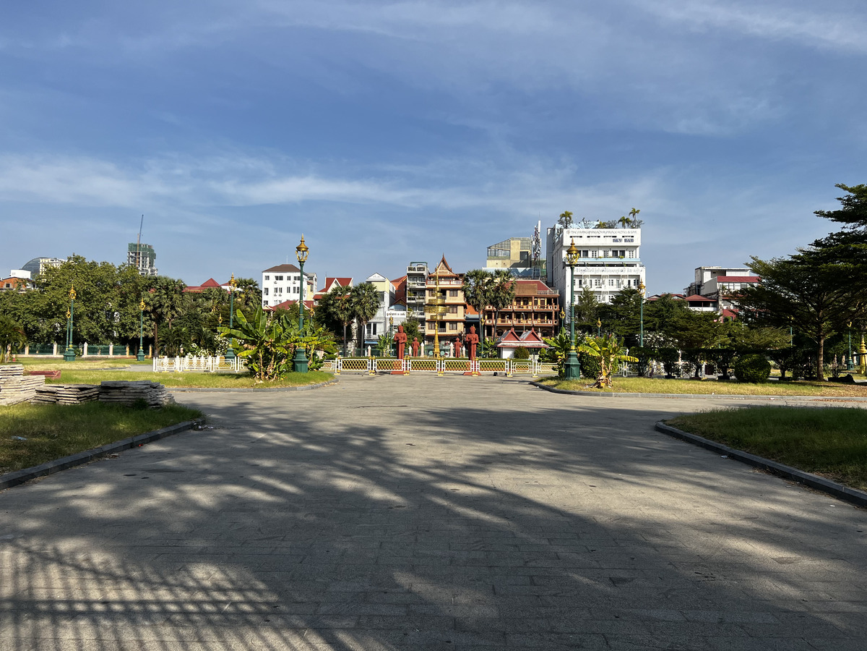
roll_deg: -0.3
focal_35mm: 26
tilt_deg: +2.5
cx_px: 434
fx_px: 651
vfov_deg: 53.1
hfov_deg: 67.3
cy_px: 326
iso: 50
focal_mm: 5.7
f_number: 1.5
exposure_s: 1/5076
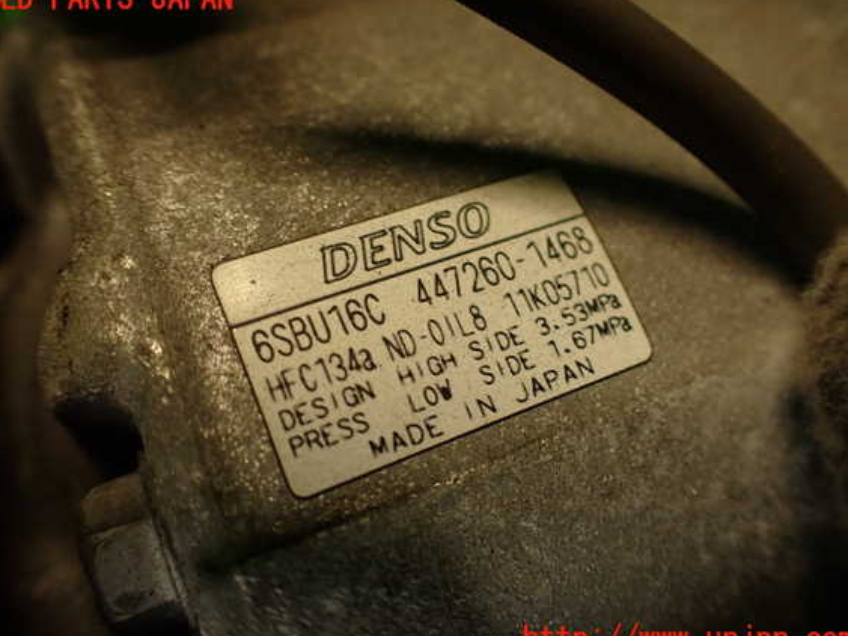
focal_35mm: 32
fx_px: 784
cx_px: 411
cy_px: 320
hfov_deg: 56.8
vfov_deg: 44.1
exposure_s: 1/60
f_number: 2.3
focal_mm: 5.4
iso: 200
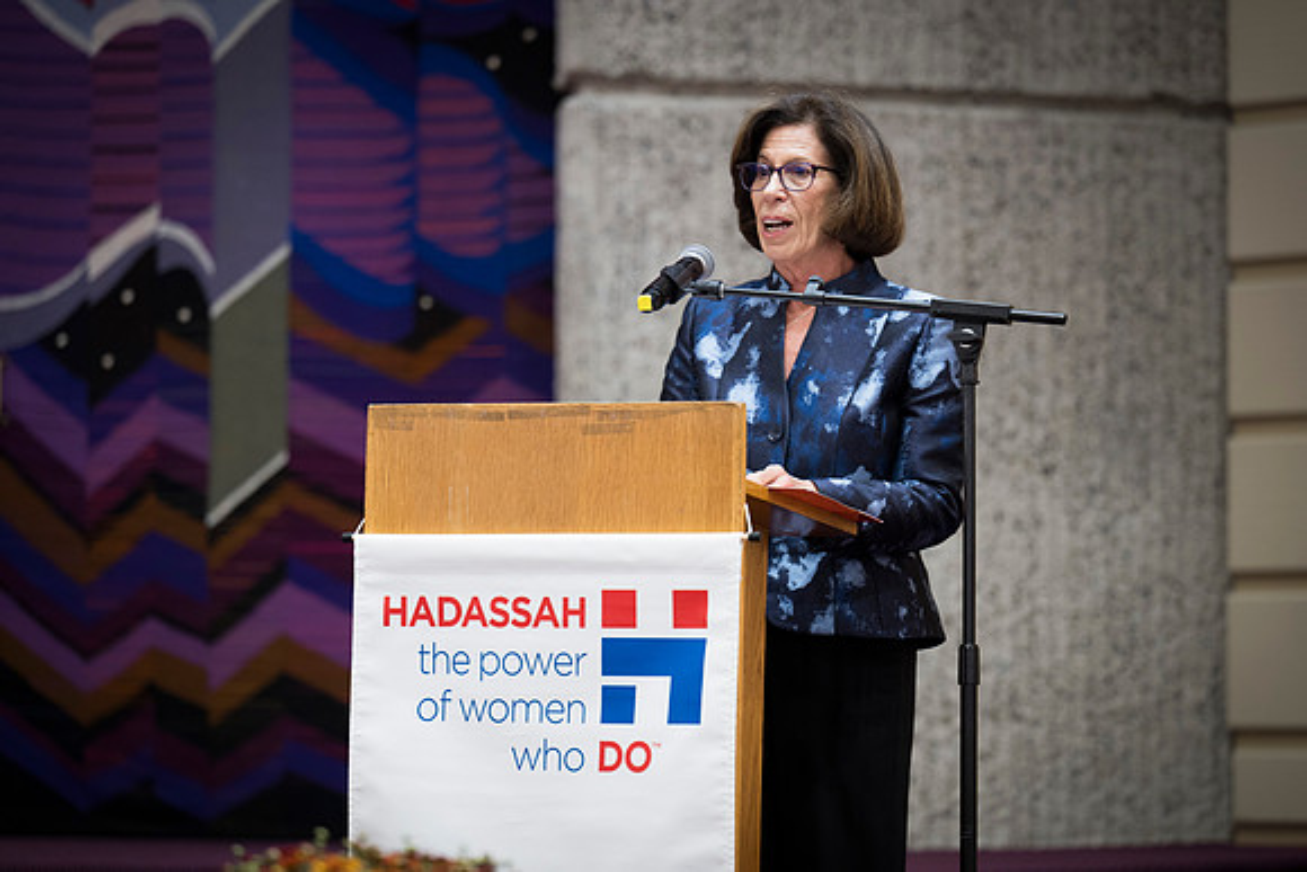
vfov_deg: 11.1
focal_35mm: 124
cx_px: 662
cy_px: 428
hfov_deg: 16.5
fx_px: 4503
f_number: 2.8
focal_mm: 115
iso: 800
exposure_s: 1/60
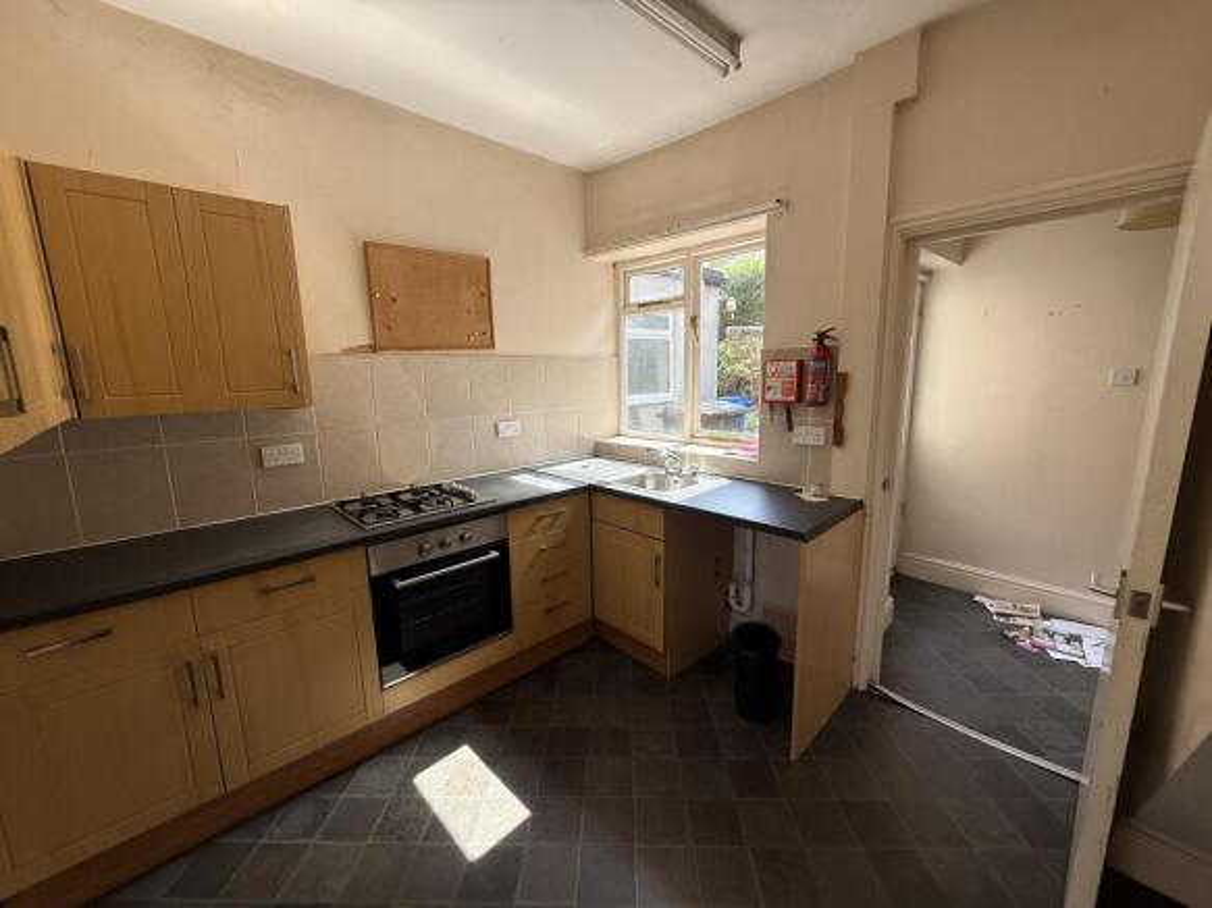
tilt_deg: -8.9
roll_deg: +1.1
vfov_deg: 85.7
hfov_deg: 102.1
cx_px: 606
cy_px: 454
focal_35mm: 14
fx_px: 490
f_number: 2.2
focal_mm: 2.22
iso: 64
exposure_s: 1/162
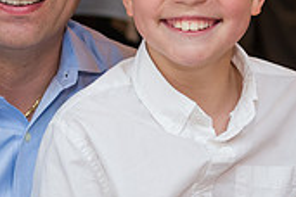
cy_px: 44
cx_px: 113
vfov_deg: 7.1
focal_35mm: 193
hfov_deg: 10.7
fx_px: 1587
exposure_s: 1/125
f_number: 3.2
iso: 1000
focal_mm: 50
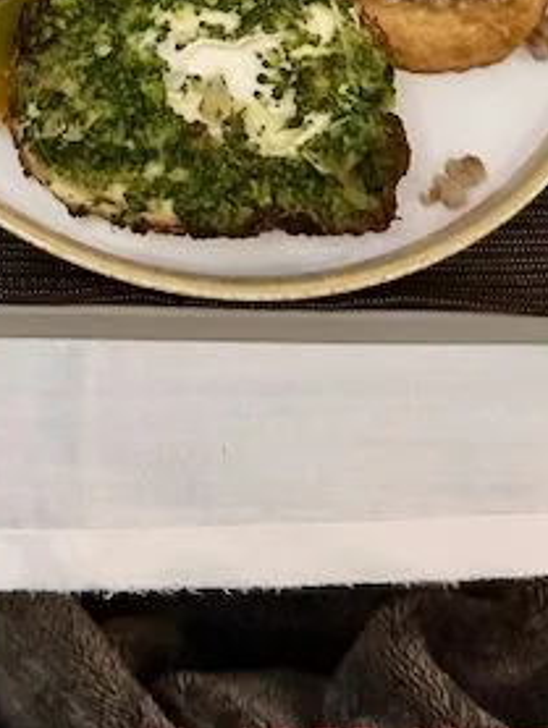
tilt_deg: -57.9
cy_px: -144
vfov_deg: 25.3
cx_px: -45
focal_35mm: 69
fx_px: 1454
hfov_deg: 20.4
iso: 1000
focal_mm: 6.86
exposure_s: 1/38
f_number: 1.78
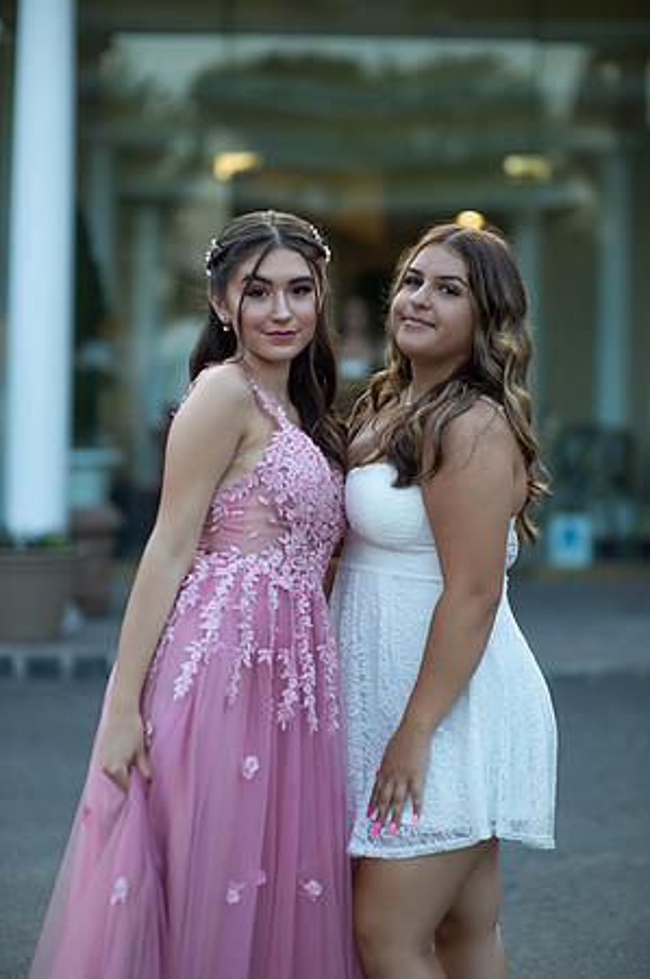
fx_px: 2307
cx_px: 325
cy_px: 490
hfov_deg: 16.0
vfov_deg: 23.9
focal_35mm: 85
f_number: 2
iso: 250
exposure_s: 1/1000
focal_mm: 85
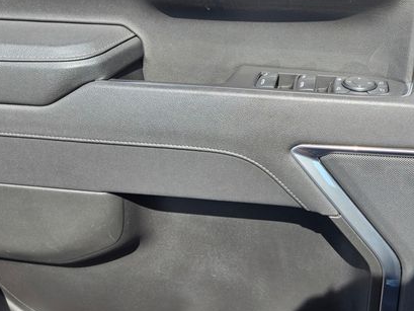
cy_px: 104
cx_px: 269
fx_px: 431
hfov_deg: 50.6
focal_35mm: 36
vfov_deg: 39.2
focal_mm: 5.4
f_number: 1.8
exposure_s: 1/465
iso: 25
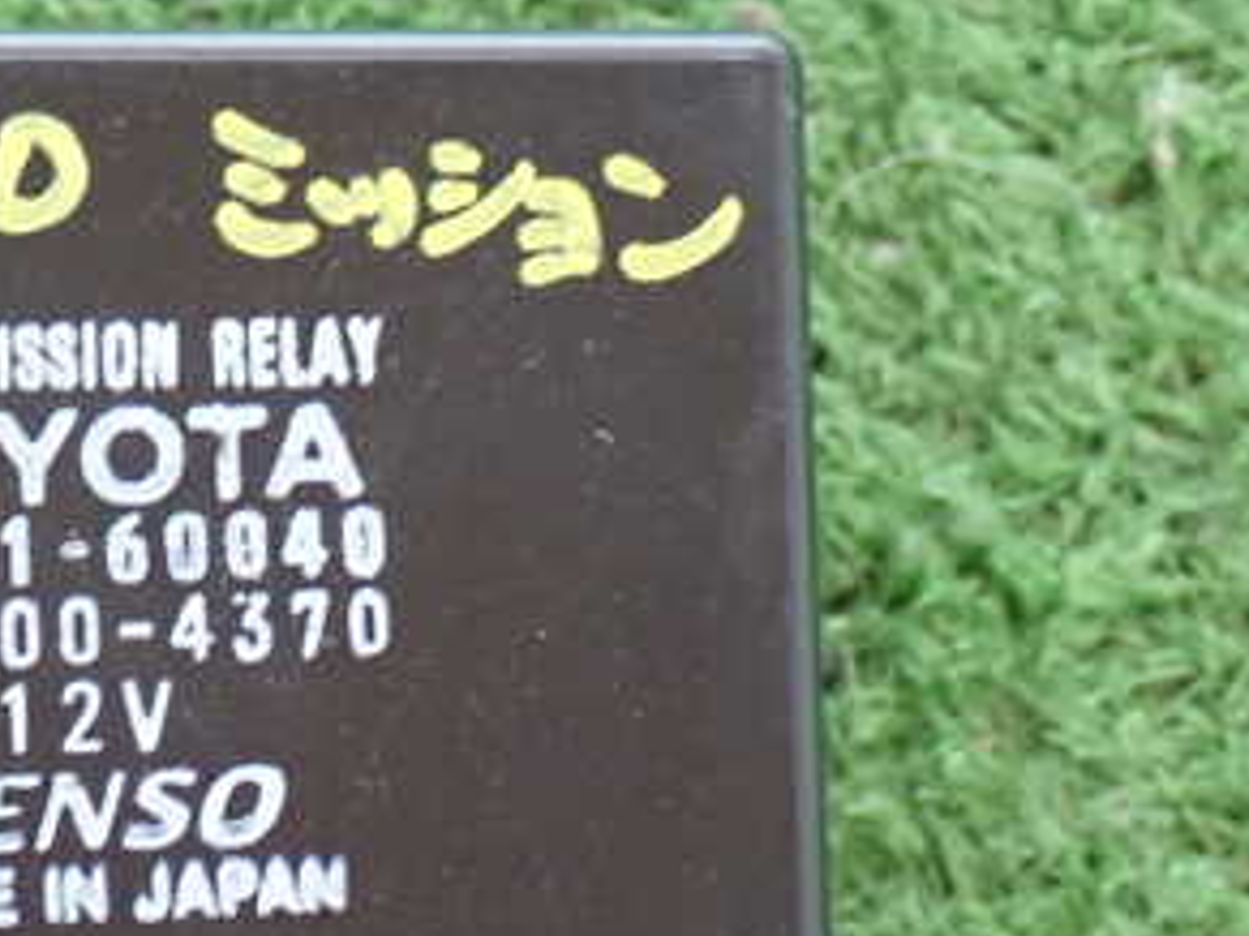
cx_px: 288
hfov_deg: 15.3
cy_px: 859
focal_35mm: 128
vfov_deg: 11.5
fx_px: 4617
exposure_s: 1/30
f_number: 3.6
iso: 800
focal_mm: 11.09
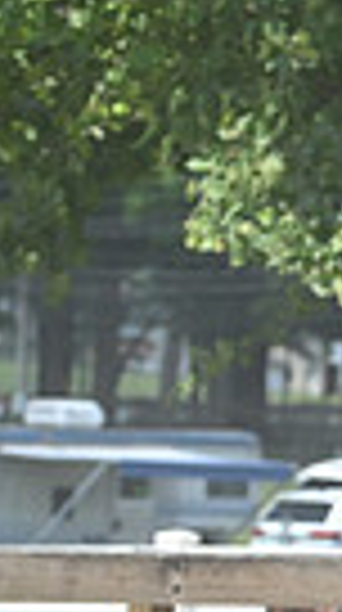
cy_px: 605
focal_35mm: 739
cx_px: 1296
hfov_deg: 1.6
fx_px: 11974
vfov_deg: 2.9
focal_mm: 110
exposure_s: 1/1357
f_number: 5
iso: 250
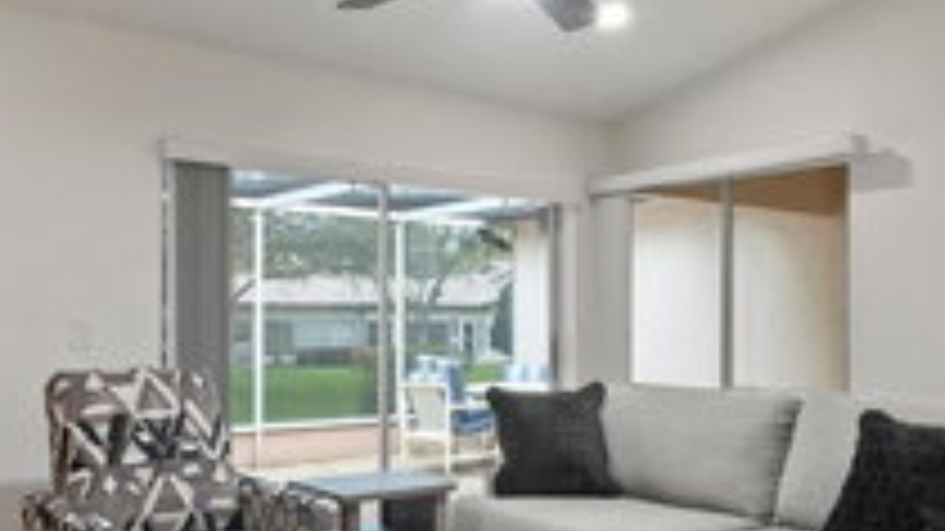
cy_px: 342
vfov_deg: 32.6
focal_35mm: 36
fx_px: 902
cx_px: 518
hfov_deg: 55.2
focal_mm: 10
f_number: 7.1
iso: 400
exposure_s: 1/5
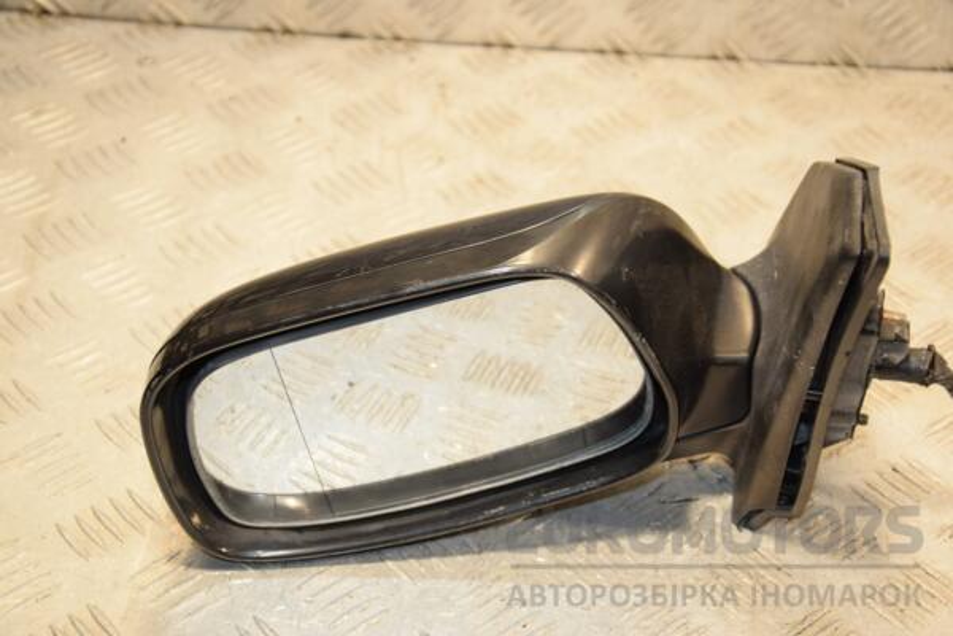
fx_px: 1985
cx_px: 476
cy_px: 318
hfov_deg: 27.0
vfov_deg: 18.2
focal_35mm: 75
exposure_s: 1/200
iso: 800
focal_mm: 50
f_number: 5.6
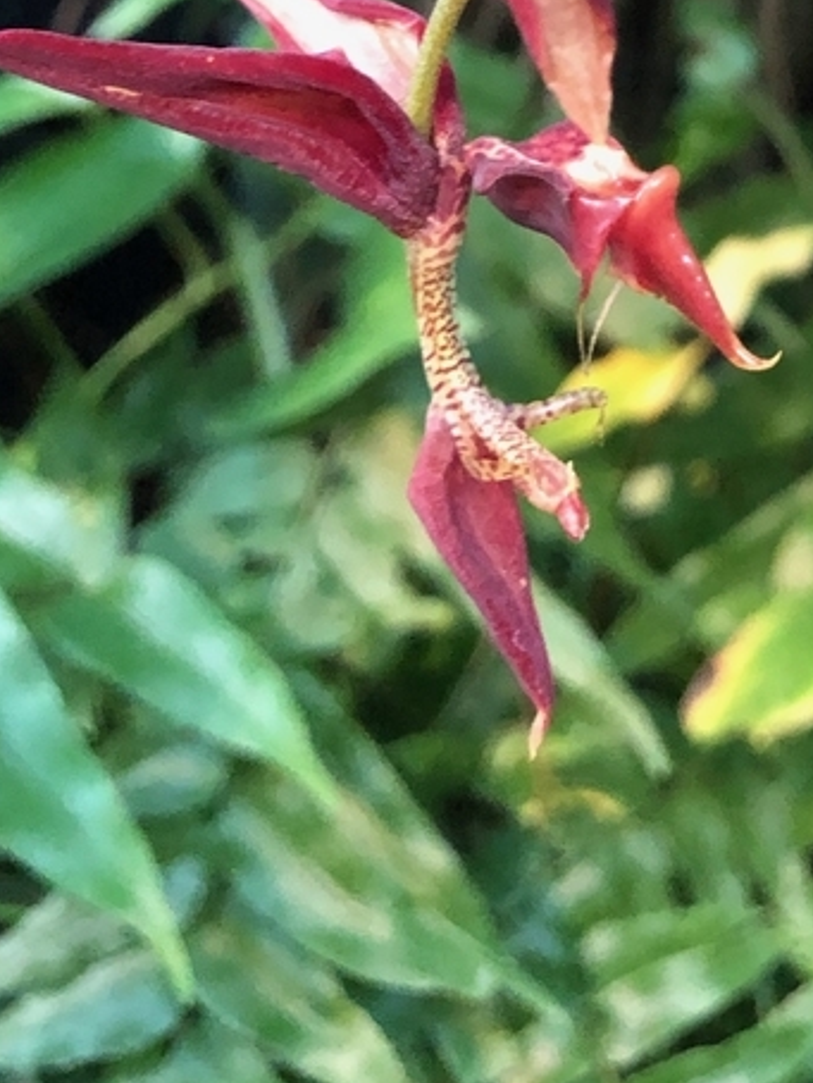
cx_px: 842
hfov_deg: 19.3
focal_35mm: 74
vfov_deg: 23.8
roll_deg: +0.4
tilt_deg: -6.3
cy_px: -243
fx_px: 2315
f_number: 1.8
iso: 80
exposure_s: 1/4
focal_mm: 3.99
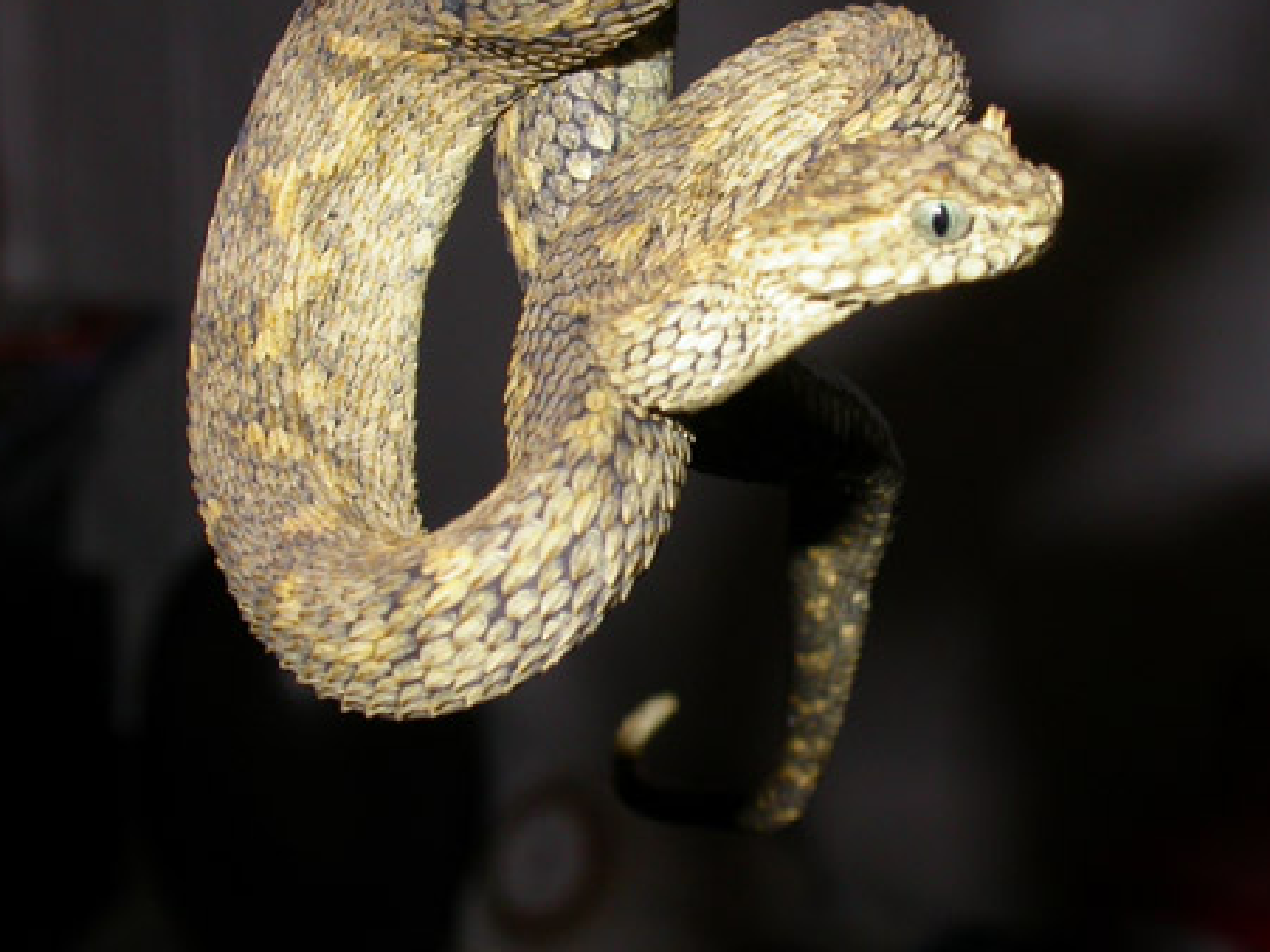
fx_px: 4328
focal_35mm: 118
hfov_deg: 16.7
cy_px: 317
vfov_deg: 12.5
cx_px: 856
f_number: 3.4
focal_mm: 15.8
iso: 100
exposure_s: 1/60.3
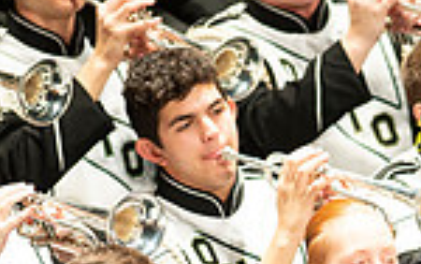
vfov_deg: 1.1
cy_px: 430
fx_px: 13583
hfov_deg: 1.8
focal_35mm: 1183
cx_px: 626
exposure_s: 1/500
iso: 3200
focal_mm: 300
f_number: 2.8
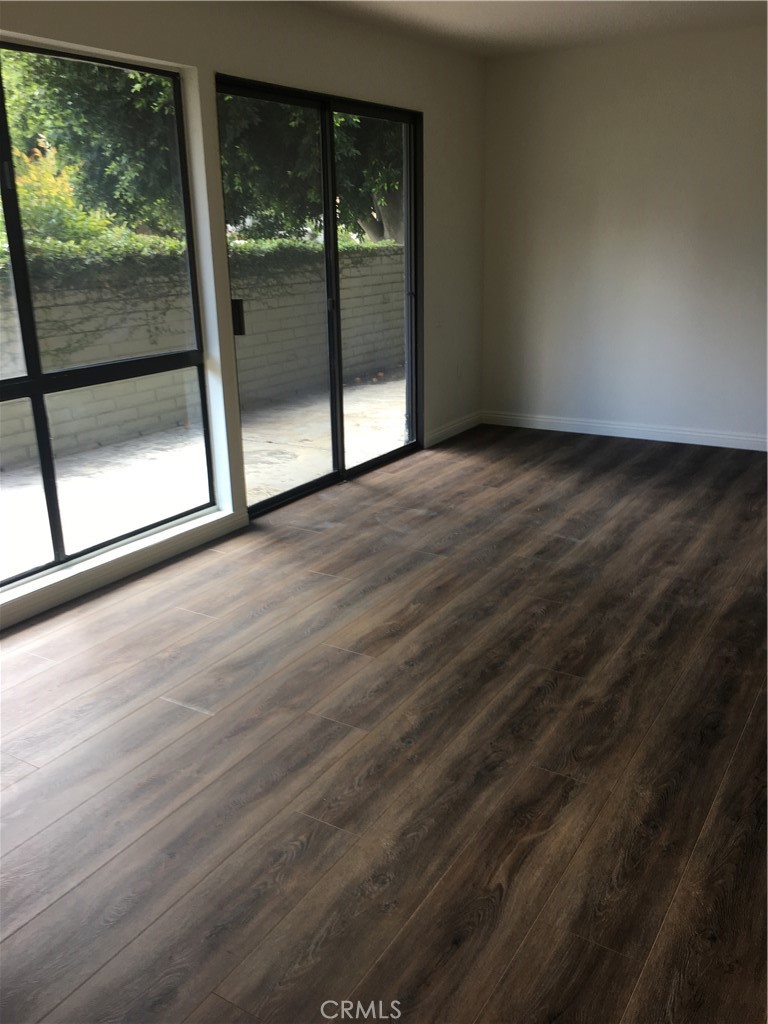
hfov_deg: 48.2
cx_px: 384
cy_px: 512
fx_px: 858
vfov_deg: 61.7
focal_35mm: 29
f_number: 2.2
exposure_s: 1/40
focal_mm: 4.15
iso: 25
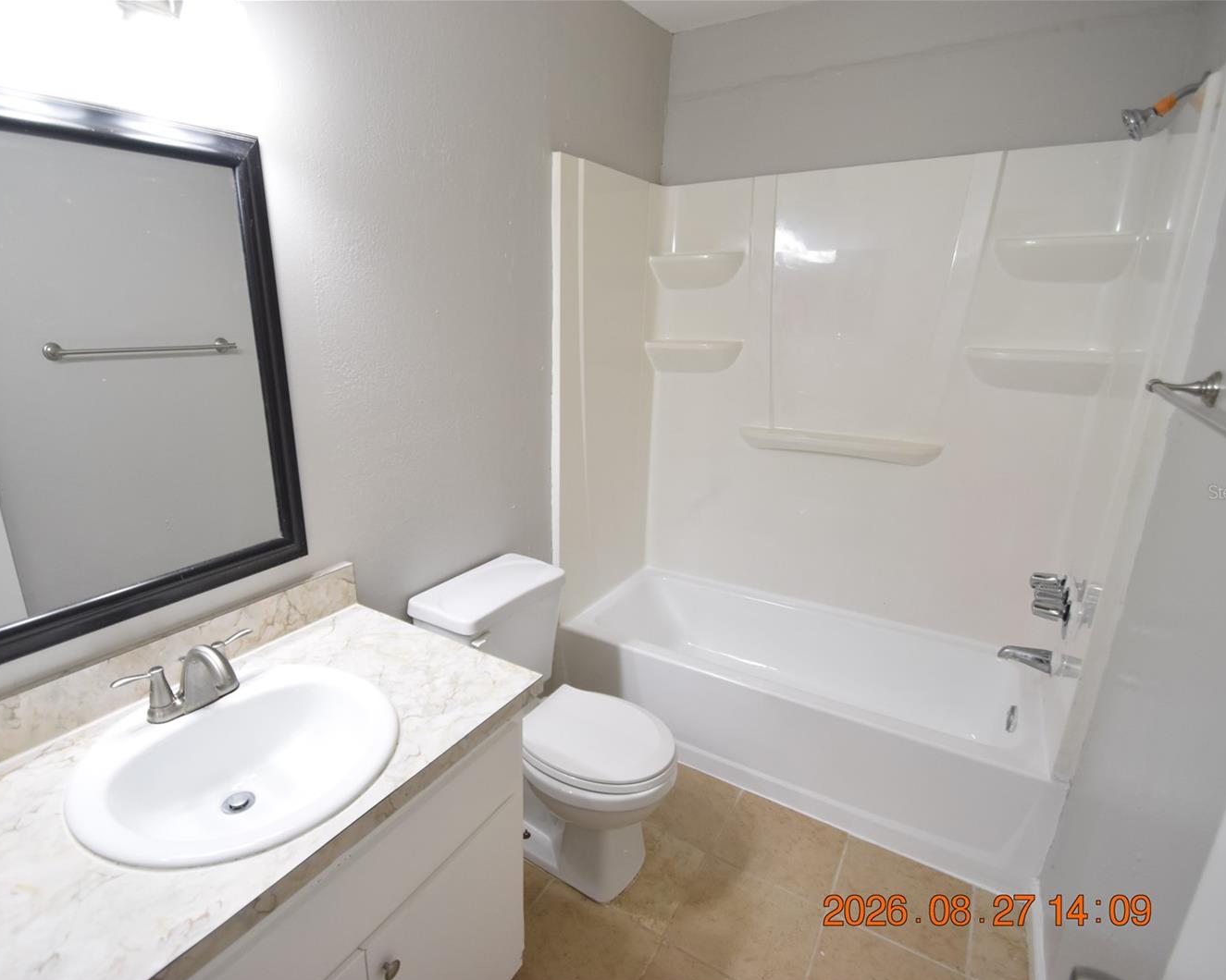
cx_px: 551
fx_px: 617
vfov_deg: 77.0
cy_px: 492
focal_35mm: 17
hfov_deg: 89.3
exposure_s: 1/60
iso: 800
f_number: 4
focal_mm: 10
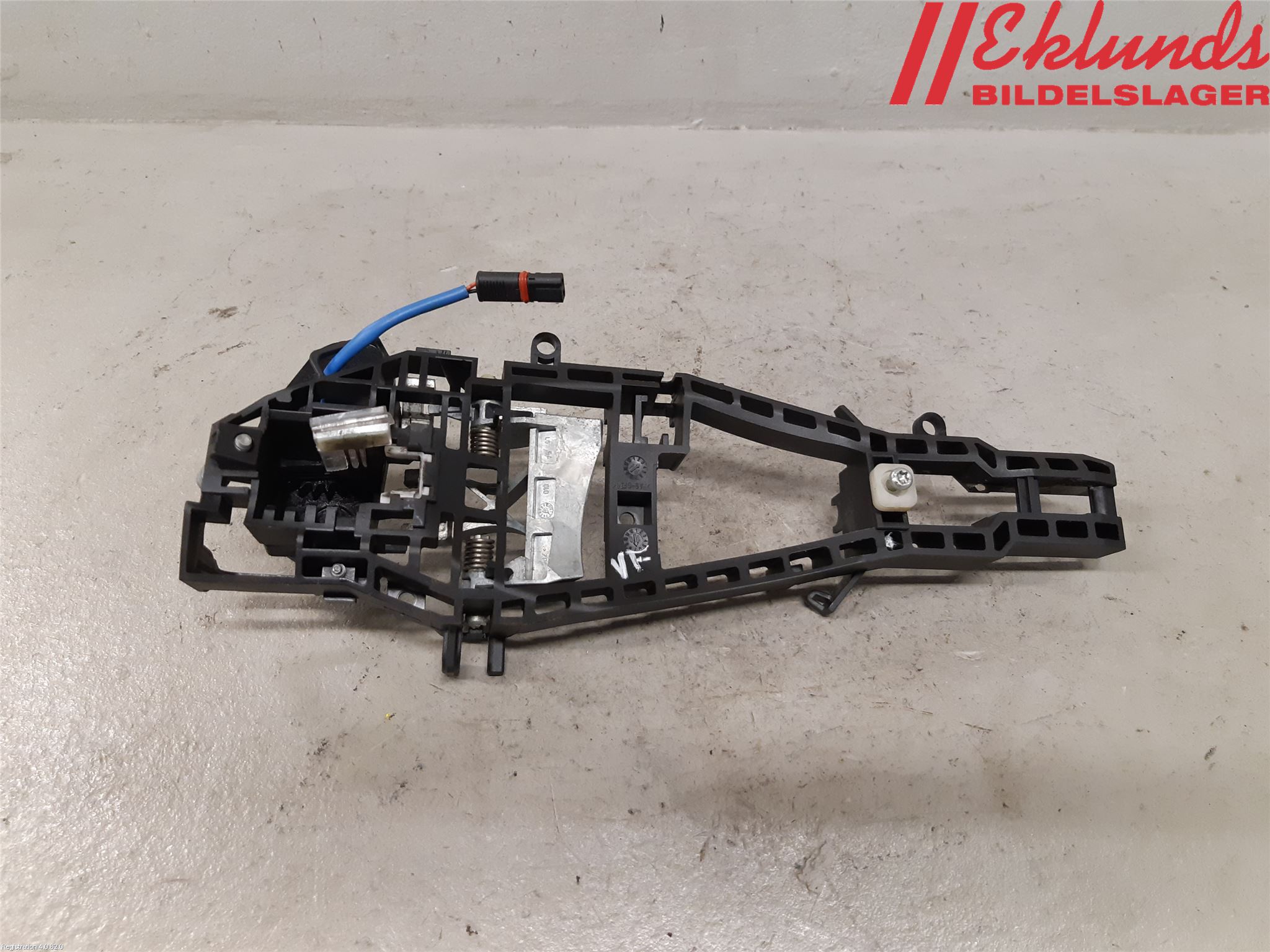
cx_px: 635
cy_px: 476
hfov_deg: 67.3
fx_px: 954
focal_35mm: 26
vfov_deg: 53.1
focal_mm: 3.93
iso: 200
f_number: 1.7
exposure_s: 1/50
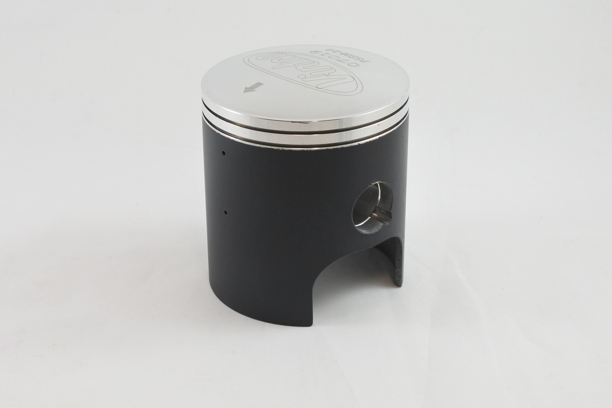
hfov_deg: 44.5
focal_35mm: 44
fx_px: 748
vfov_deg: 30.5
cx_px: 306
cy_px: 204
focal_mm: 16.5
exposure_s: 1/160
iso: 400
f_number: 4.5
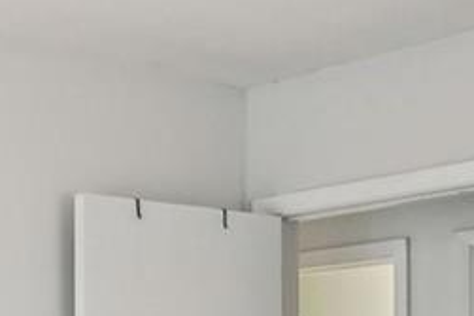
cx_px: -157
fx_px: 1342
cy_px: 486
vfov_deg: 12.7
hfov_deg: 18.5
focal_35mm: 102
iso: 400
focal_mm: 16
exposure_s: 1/10
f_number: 8
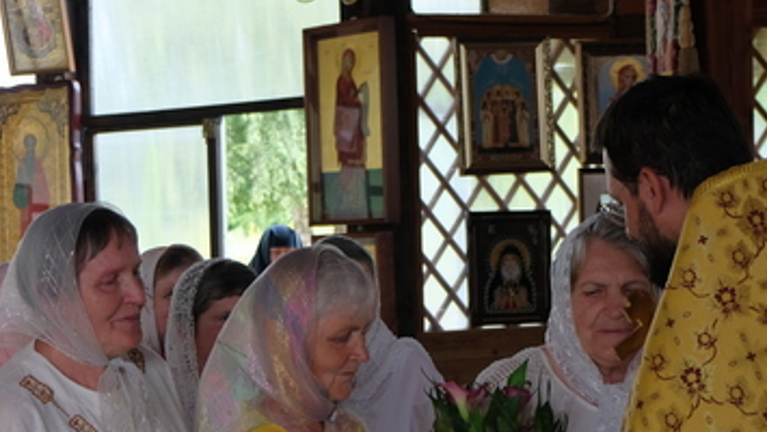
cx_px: 419
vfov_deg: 14.2
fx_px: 1729
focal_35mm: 85
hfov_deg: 25.0
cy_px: 338
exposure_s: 1/320
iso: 640
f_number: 3.6
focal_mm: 30.2
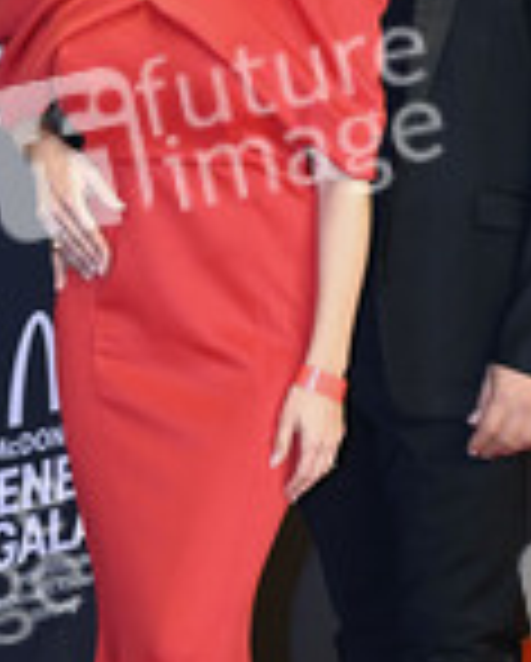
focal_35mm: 117
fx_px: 2294
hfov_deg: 13.2
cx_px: 342
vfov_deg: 16.4
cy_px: 360
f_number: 6.3
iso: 500
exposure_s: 1/60
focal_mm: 46
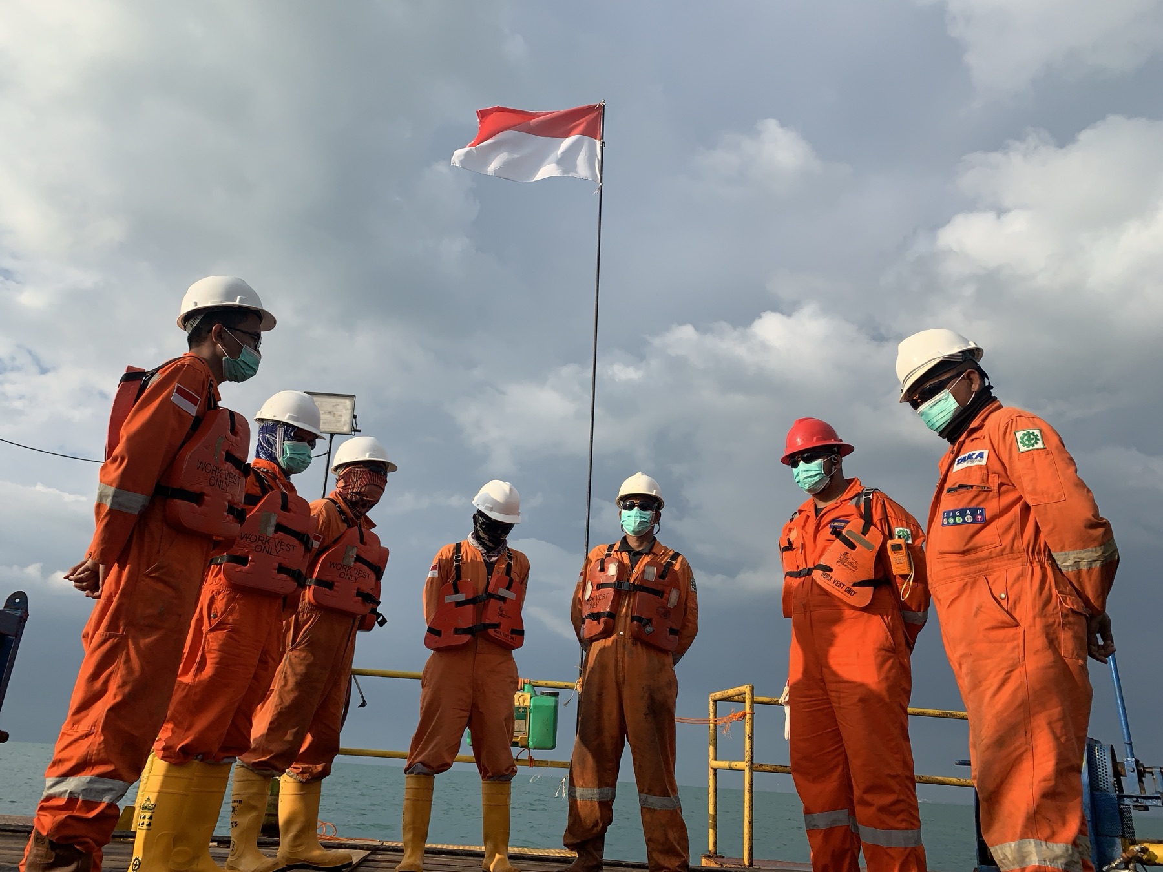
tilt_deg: +20.6
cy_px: 436
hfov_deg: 67.3
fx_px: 874
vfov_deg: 53.1
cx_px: 582
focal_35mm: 26
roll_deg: -3.5
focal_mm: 4.25
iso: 25
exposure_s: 1/2611
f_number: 1.8
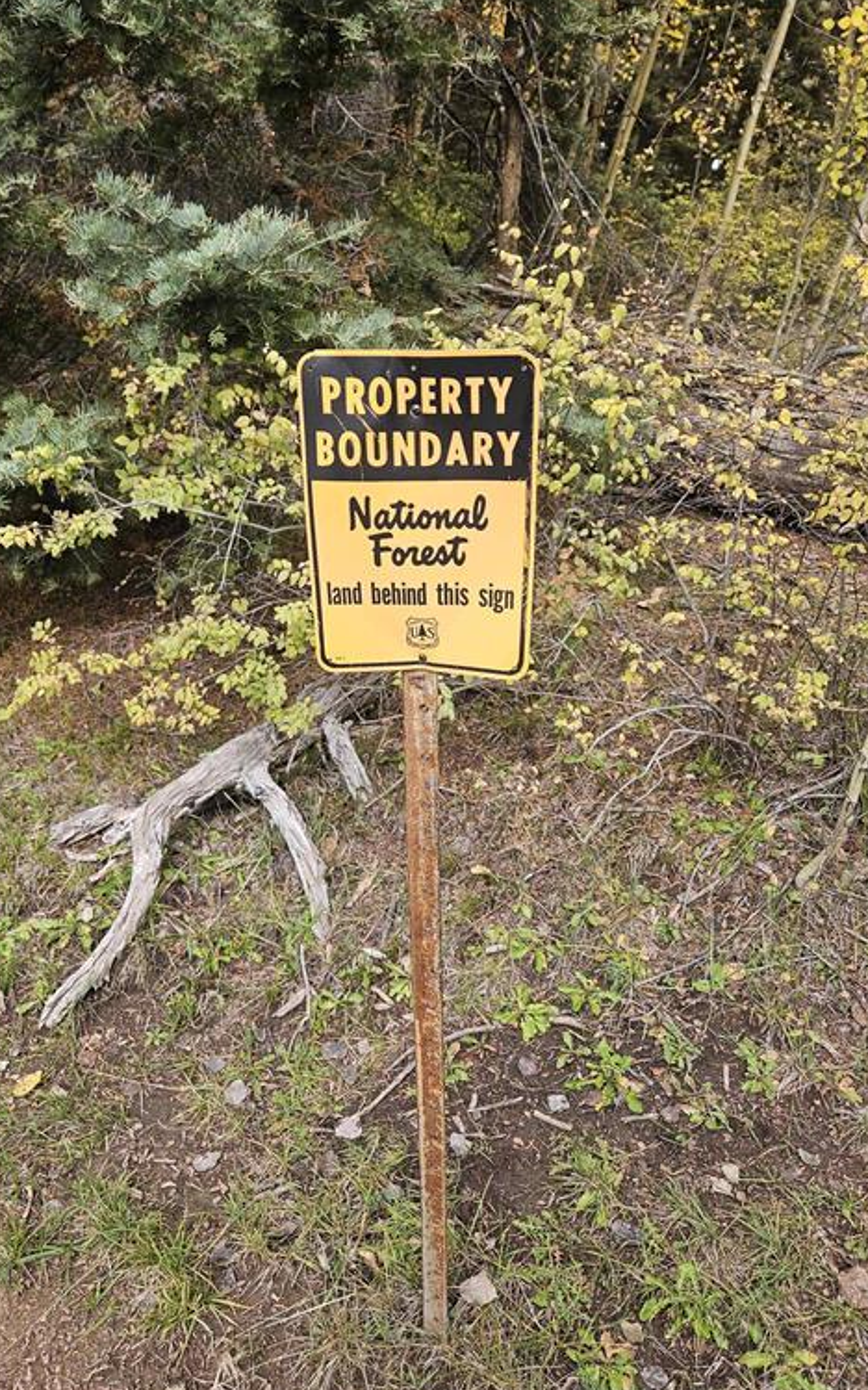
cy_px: 696
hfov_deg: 49.3
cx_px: 423
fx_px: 946
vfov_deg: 72.6
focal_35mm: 25
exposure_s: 1/279
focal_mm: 5.4
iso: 25
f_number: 1.8
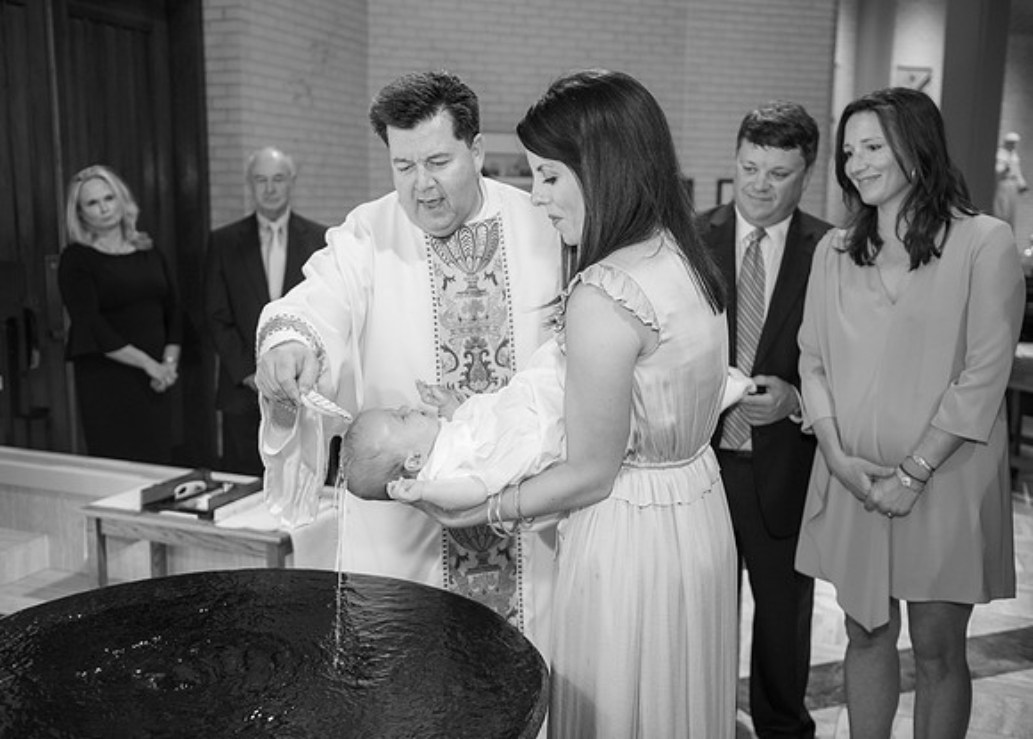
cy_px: 370
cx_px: 497
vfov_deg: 36.8
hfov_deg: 49.9
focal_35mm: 38
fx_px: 1109
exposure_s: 1/100
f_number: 3.2
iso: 800
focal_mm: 36
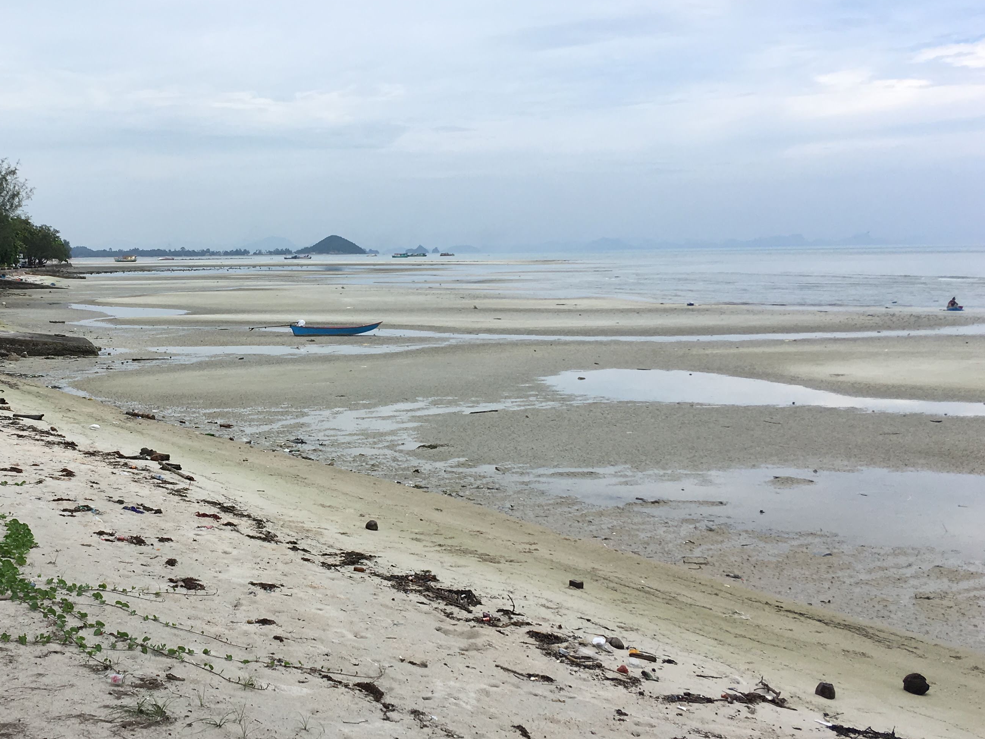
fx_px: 1281
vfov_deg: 32.2
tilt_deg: -4.5
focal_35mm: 45
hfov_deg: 41.1
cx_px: 270
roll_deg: -0.2
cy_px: 356
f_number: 2.2
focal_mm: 4.15
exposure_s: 1/1603
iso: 25
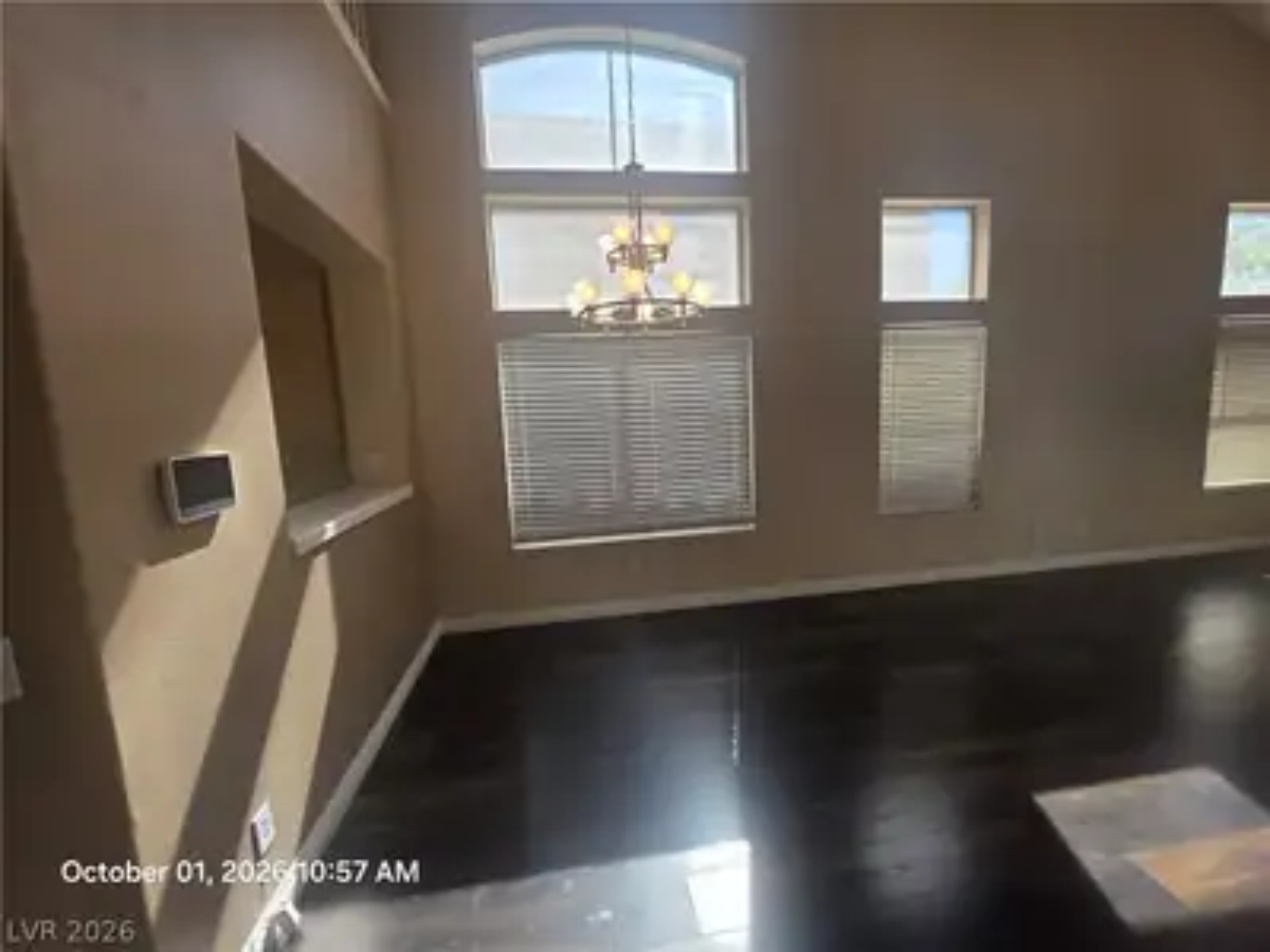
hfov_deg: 106.2
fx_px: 477
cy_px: 476
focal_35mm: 13
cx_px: 635
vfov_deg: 89.9
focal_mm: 2.2
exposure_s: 1/290
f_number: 1.9
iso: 40
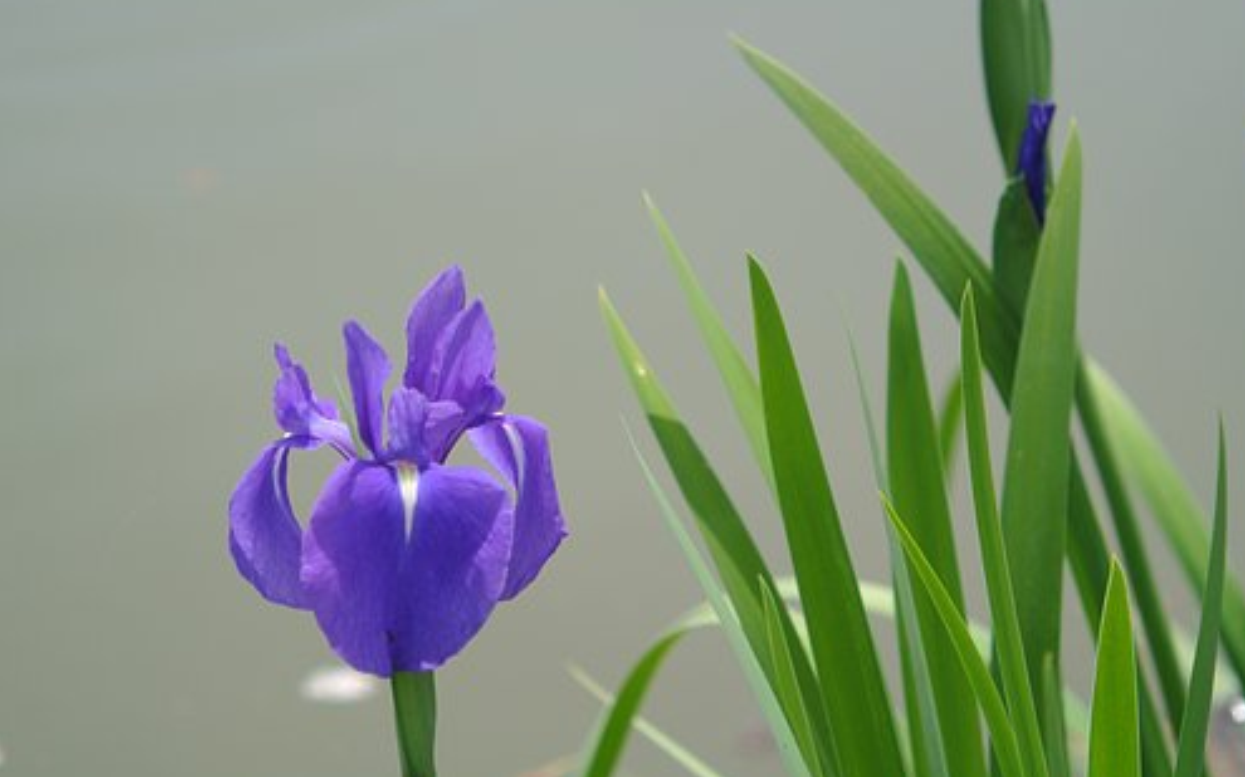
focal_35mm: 171
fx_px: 5800
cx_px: 639
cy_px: 358
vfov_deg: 7.7
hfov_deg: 12.3
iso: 100
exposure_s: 1/800
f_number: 2.8
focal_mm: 60
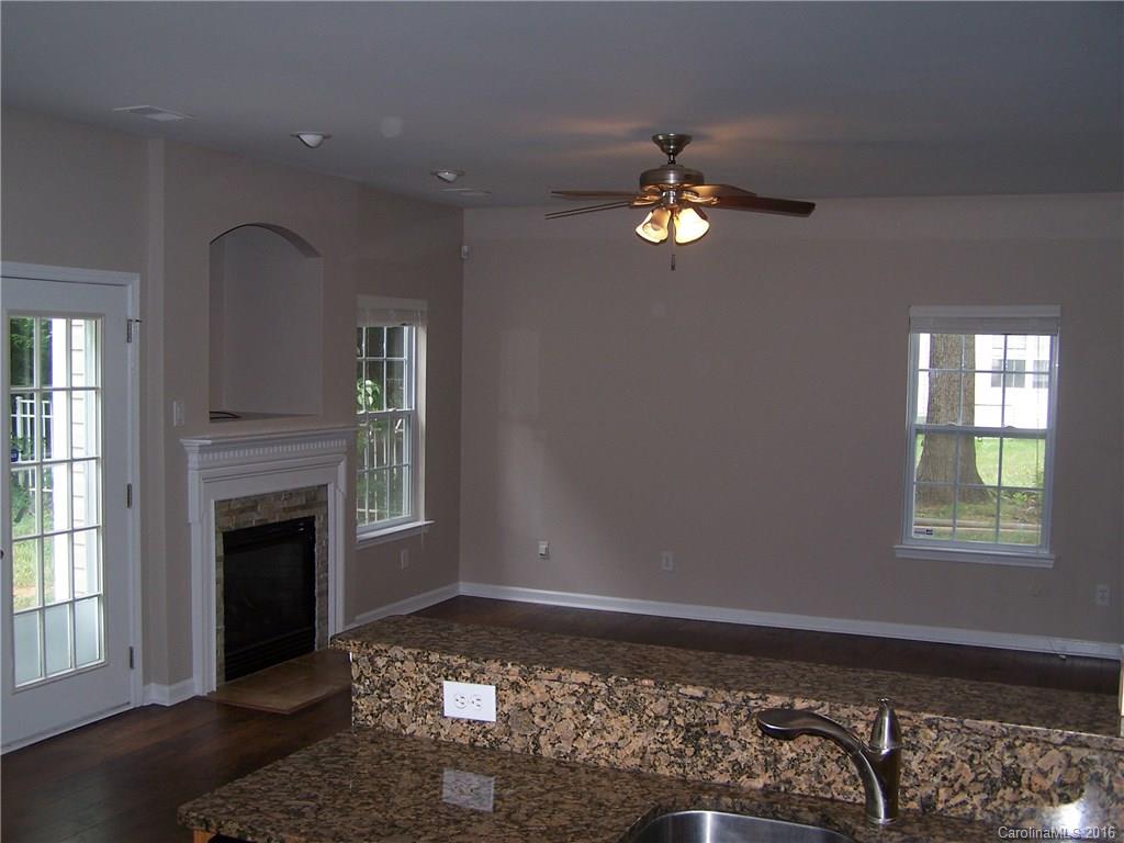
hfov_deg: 49.0
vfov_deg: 37.7
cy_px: 422
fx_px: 1234
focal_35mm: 38
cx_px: 562
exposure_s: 1/60
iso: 80
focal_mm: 6.3
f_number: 2.8
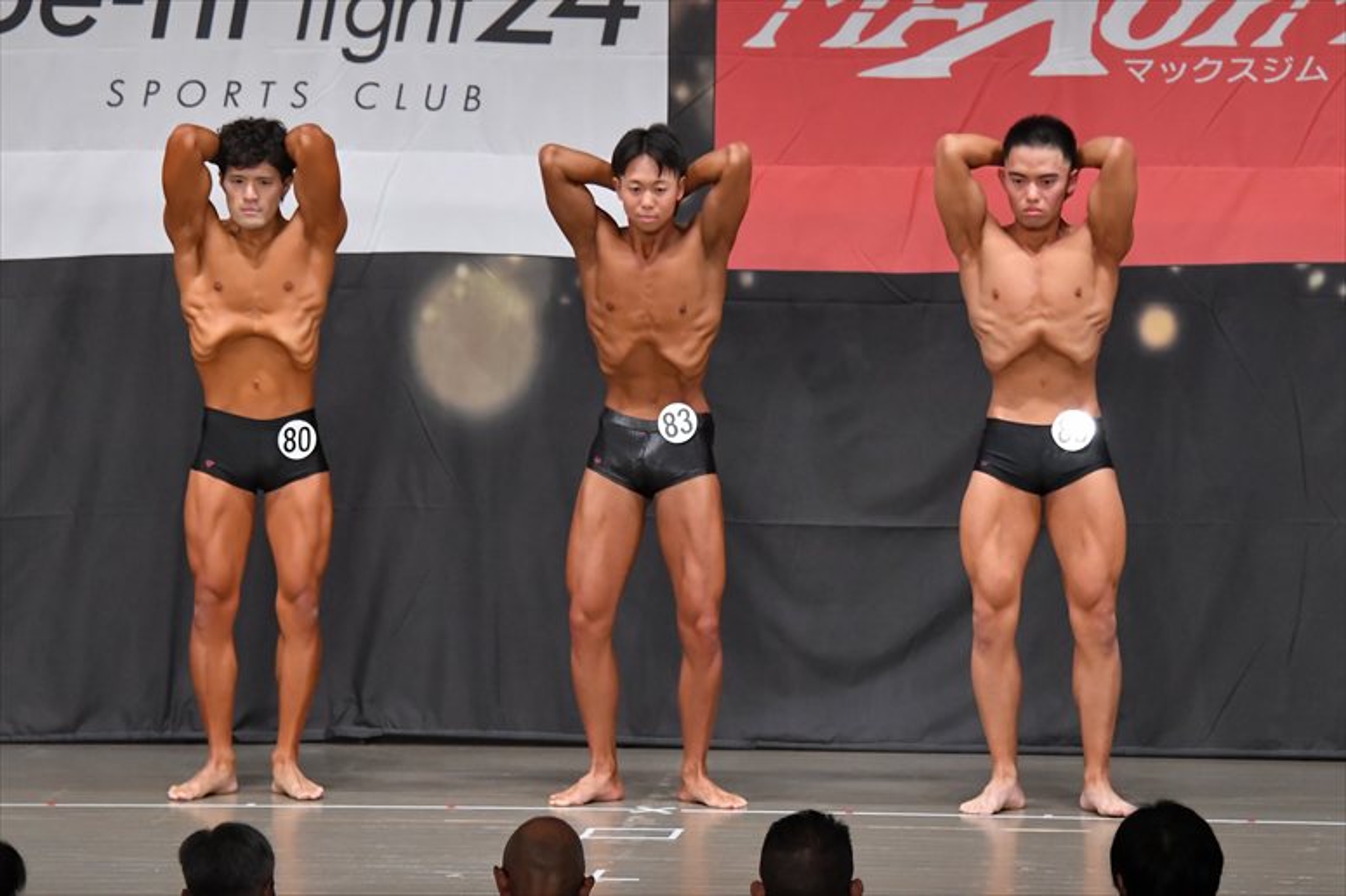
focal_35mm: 202
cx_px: 673
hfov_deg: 10.2
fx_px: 7549
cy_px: 448
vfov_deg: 6.8
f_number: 5.6
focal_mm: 135
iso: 5000
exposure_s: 1/400
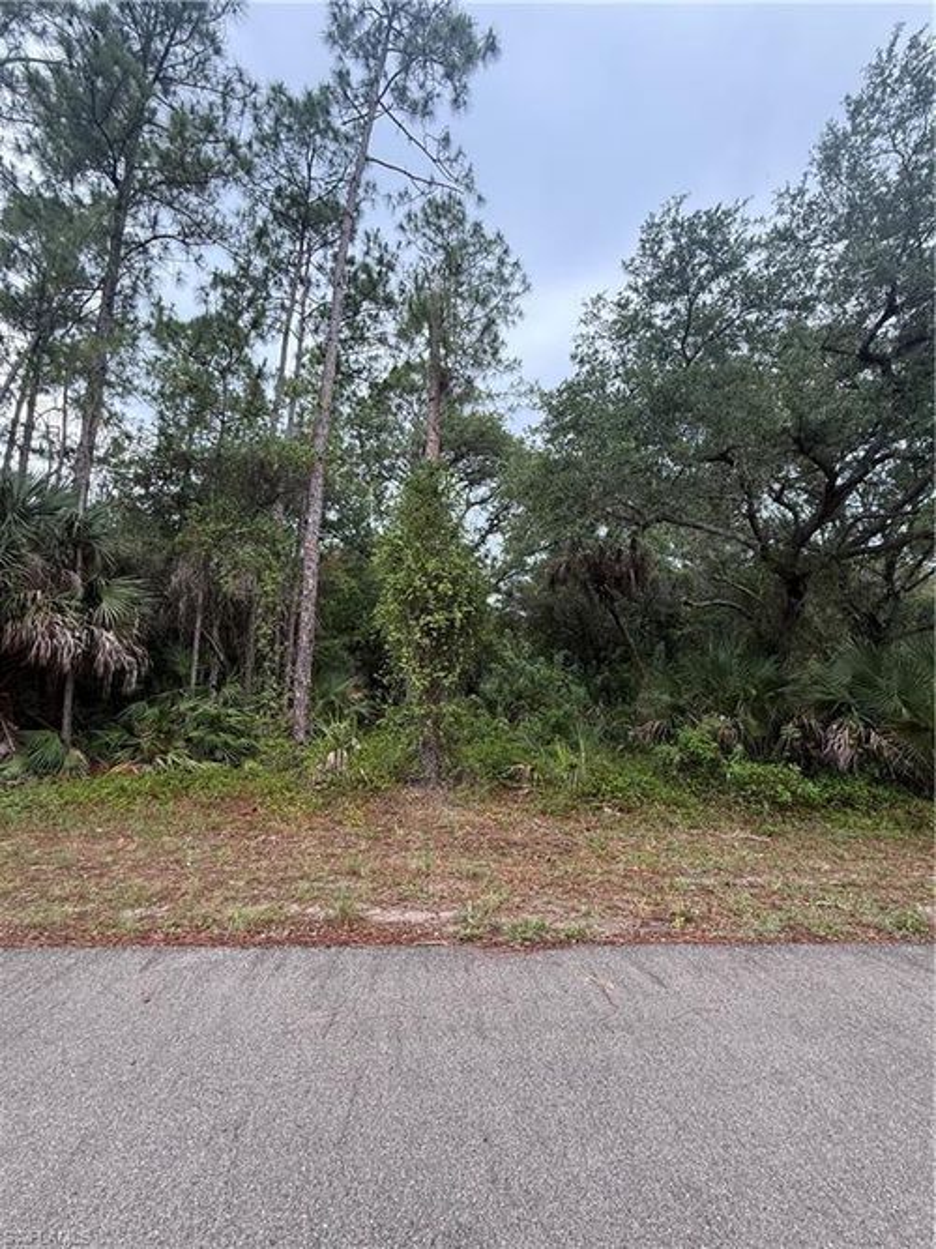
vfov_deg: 102.1
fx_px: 505
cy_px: 624
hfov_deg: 85.7
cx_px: 468
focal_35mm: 14
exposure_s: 1/221
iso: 64
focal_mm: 2.22
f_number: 2.2
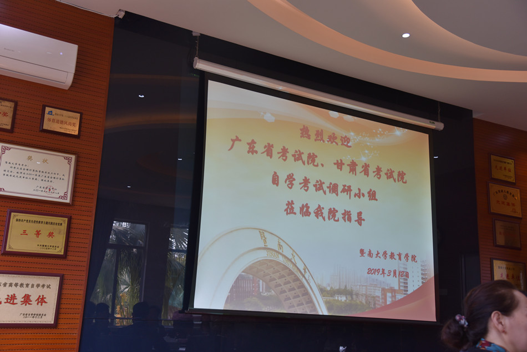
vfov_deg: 33.4
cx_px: 264
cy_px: 176
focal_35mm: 40
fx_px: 586
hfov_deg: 48.4
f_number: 5.6
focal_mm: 40
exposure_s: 1/125
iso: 400
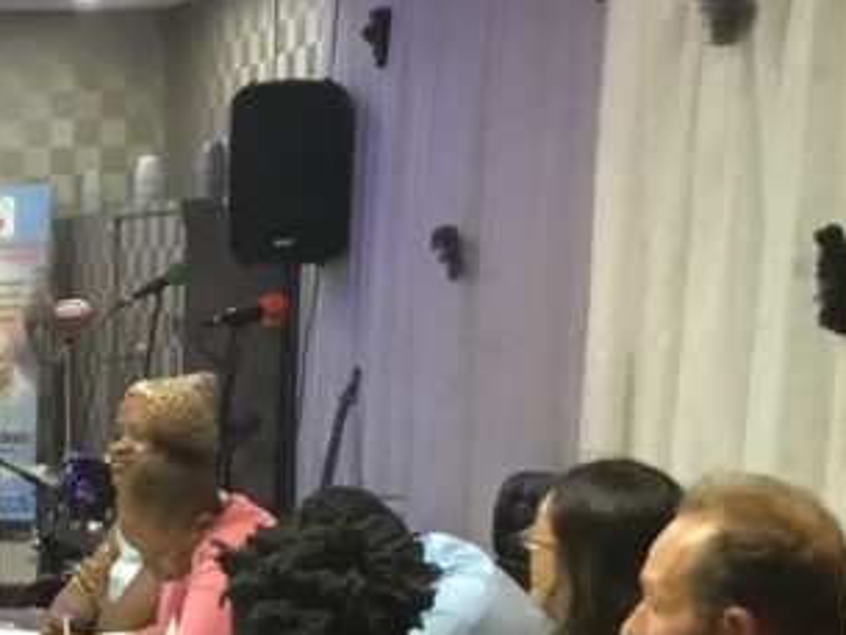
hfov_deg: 17.9
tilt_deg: -7.3
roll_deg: -0.1
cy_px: 707
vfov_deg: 13.9
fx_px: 2543
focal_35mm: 104
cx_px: -186
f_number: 2.4
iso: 250
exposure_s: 1/17
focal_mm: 3.3
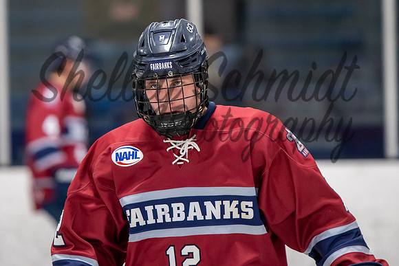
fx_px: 4384
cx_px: 171
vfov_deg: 3.5
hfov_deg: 5.2
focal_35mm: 395
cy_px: 91
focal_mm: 200
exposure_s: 1/500
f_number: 3.2
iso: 800
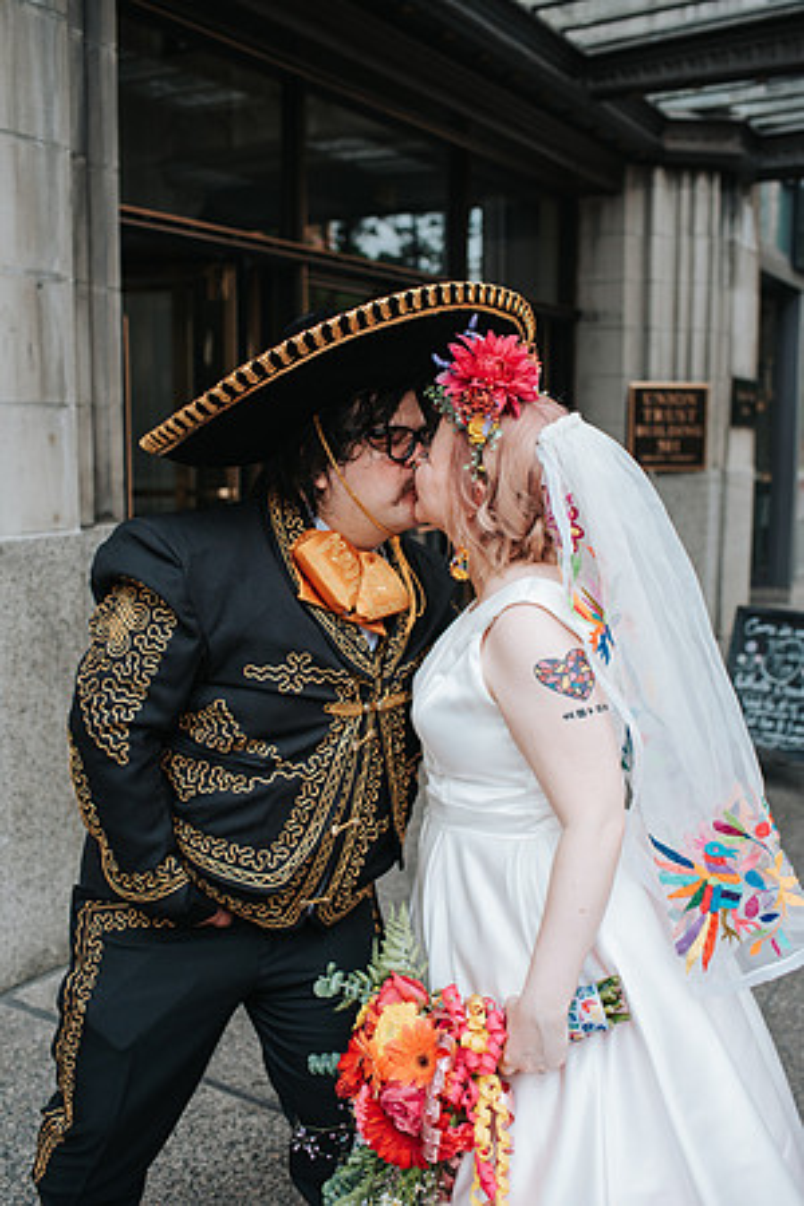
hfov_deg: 37.9
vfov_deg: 54.4
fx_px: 1172
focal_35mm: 35
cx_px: 402
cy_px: 603
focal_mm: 35
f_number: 3.5
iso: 800
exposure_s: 1/1250
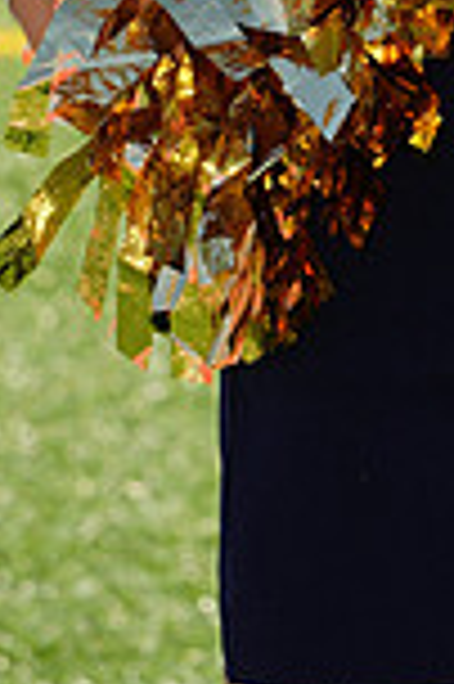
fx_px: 15356
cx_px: 575
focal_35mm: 810
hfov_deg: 1.7
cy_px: -482
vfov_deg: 2.5
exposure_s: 1/160
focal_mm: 212
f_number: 11
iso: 100
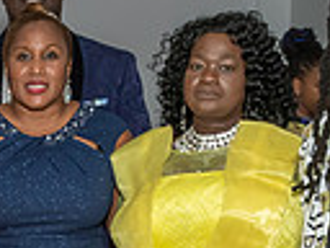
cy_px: 273
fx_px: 1154
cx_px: -134
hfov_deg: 15.3
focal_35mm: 121
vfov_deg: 12.1
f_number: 9
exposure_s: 1/250
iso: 640
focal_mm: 17
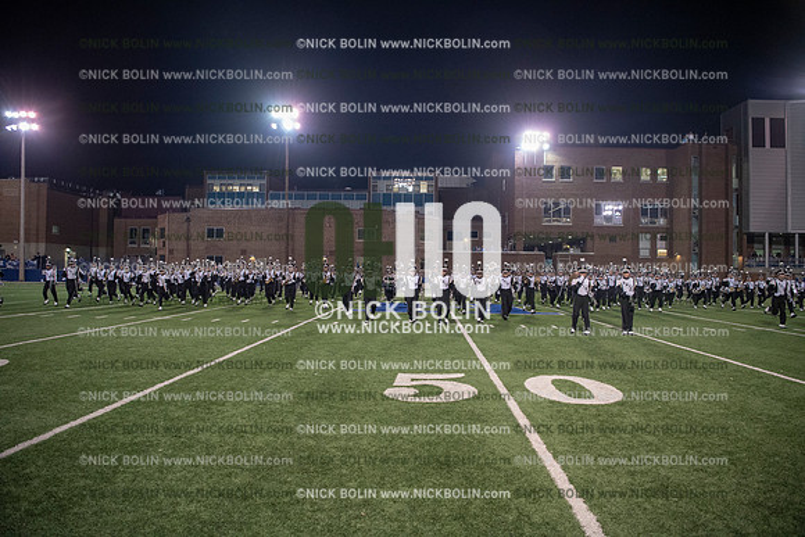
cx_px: 402
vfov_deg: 53.2
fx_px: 537
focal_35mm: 24
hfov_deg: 73.7
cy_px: 268
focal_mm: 24
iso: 3200
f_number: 3.2
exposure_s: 1/400
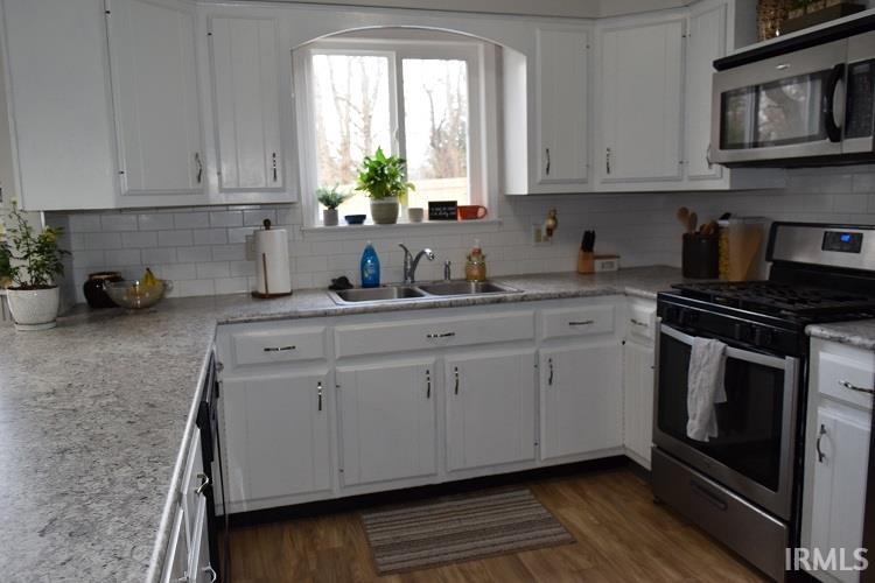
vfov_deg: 47.9
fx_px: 656
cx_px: 438
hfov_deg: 67.4
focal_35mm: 27
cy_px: 292
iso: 800
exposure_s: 1/125
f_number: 5.6
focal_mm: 18
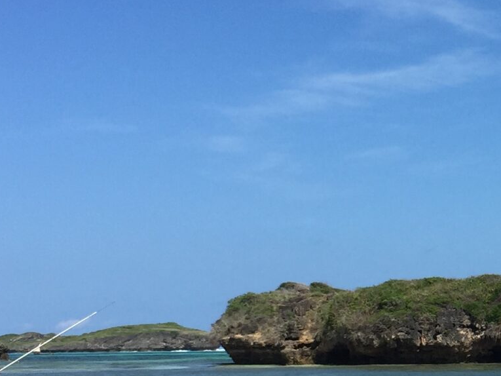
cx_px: 547
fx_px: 1404
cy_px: 280
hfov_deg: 19.4
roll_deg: -0.5
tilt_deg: +2.8
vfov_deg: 15.2
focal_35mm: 97
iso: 32
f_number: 2.2
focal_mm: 4.15
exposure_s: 1/2825
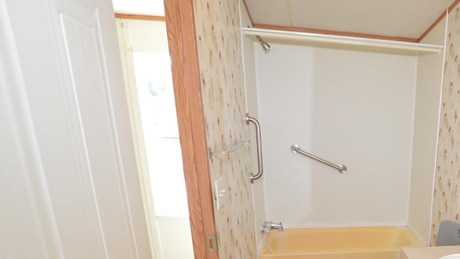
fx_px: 342
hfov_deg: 60.1
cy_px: 226
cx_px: 393
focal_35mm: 28
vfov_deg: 39.0
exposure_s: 1/60
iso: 400
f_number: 3.5
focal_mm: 10
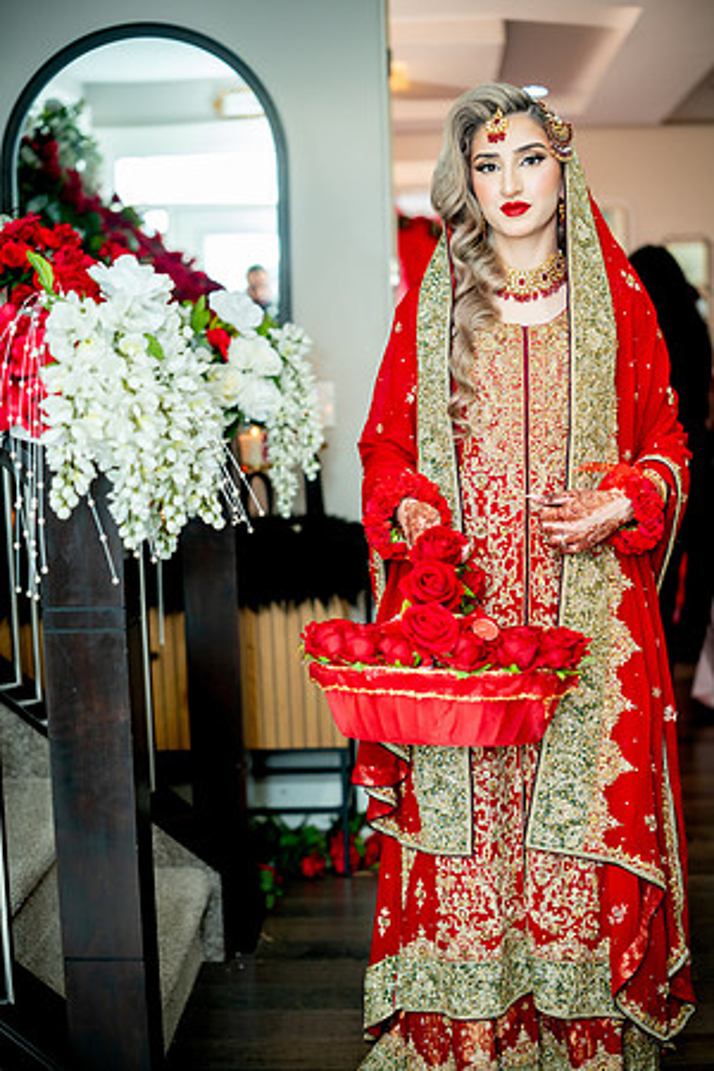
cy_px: 536
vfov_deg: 39.6
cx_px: 357
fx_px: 1487
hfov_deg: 27.0
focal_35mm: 50
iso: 800
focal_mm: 50
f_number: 2
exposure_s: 1/200
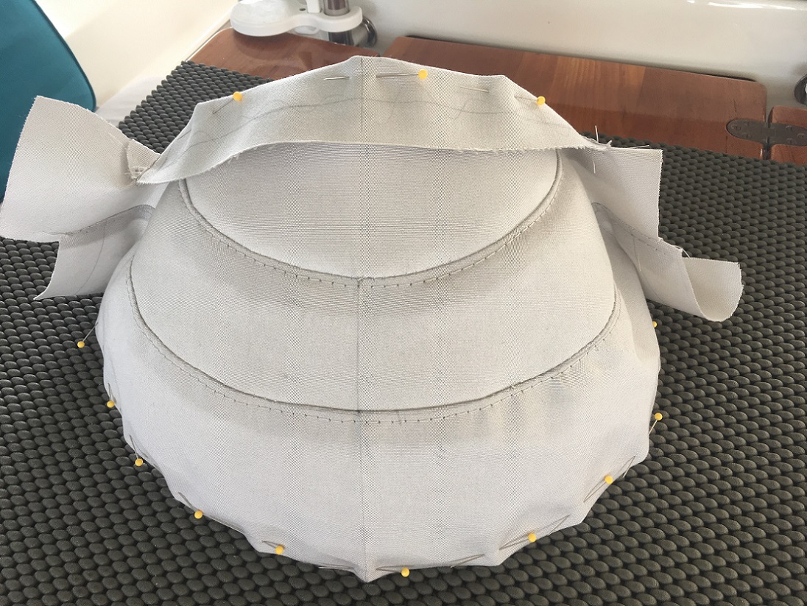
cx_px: 404
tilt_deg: -45.0
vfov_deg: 48.3
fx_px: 676
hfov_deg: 61.6
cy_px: 303
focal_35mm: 29
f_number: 2.2
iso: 32
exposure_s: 1/60
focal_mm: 4.15
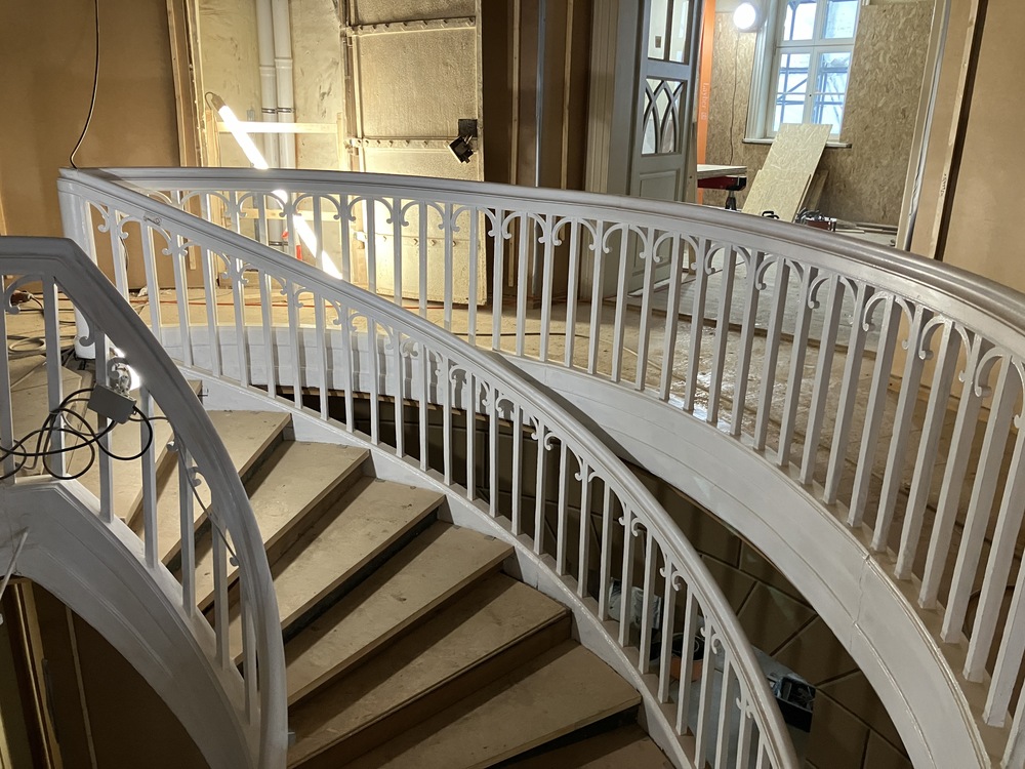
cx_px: 512
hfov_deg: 63.4
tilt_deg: -17.7
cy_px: 384
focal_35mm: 28
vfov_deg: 49.7
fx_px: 829
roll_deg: -1.2
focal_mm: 3.99
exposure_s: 1/50
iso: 250
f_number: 1.8
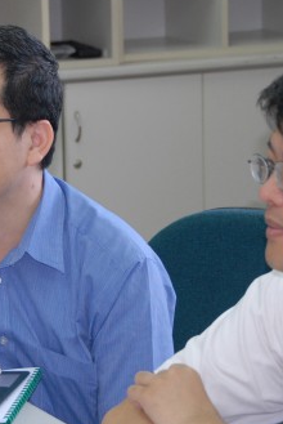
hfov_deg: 7.4
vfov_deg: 11.1
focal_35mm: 185
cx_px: 153
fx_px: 2177
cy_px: 232
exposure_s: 1/80
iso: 400
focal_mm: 56
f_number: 4.8
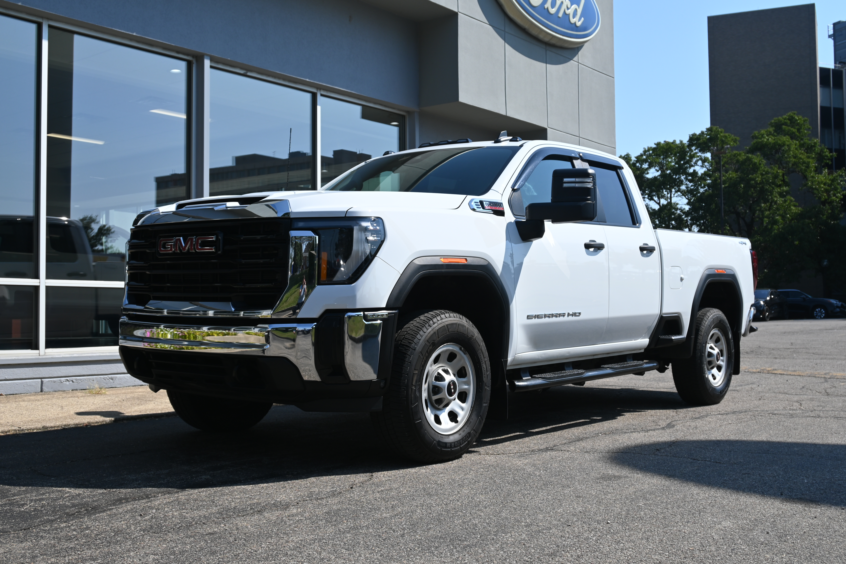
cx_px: 423
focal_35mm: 46
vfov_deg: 29.4
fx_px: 1075
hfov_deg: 43.0
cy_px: 282
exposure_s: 1/400
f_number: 8
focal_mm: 30.5
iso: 100
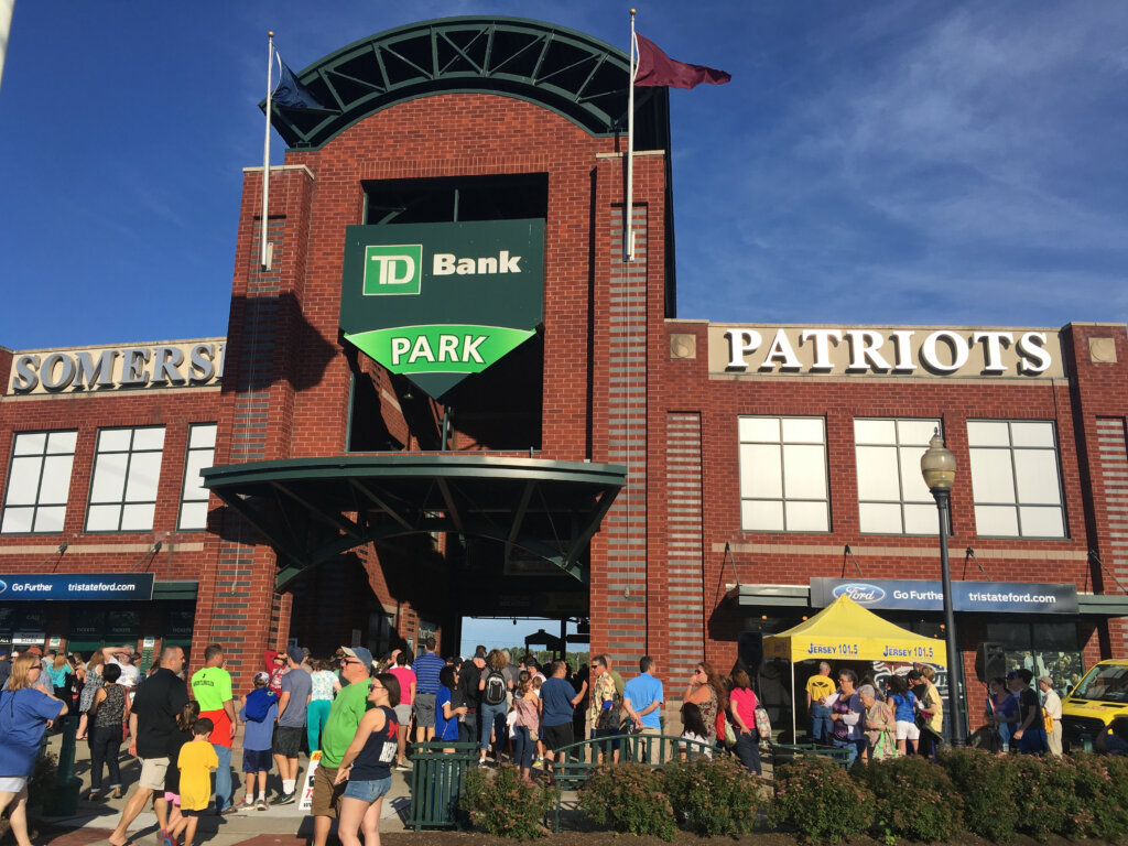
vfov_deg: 48.2
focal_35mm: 29
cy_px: 423
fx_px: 945
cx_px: 564
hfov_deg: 61.7
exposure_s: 1/2262
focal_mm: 4.15
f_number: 2.2
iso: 25
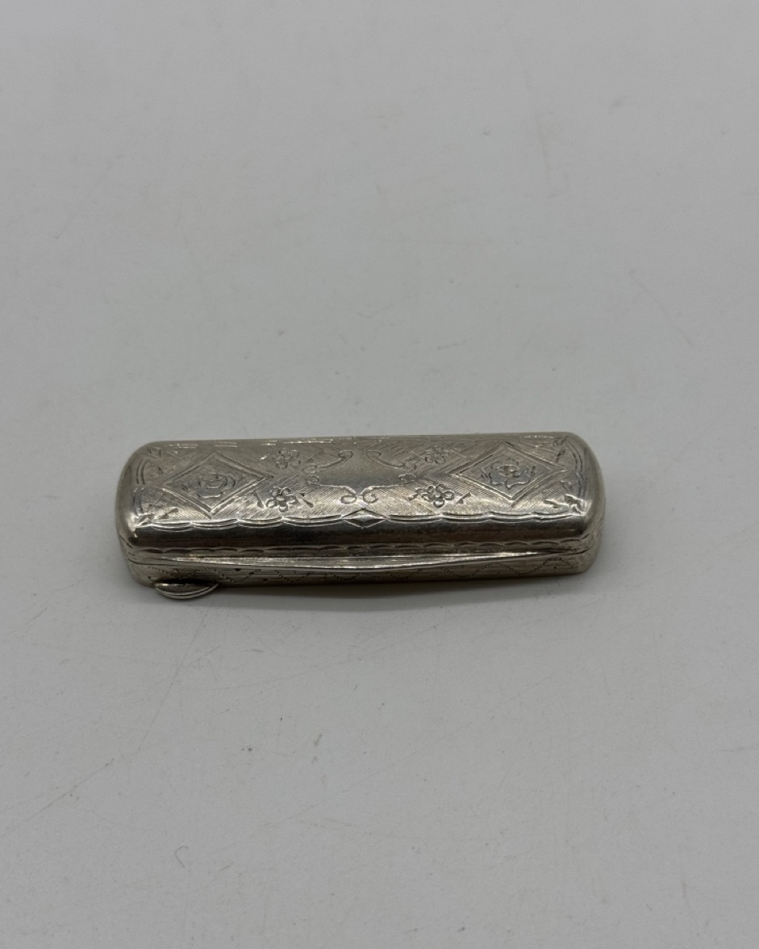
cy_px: 512
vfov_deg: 36.6
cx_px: 375
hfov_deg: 29.7
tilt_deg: -50.4
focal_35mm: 51
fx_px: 1432
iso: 64
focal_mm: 6.76
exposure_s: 1/865
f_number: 1.78
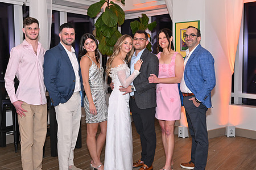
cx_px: 125
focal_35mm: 49
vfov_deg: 27.5
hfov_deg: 40.3
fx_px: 348
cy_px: 92
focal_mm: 38
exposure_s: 1/60
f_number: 5.6
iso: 1250
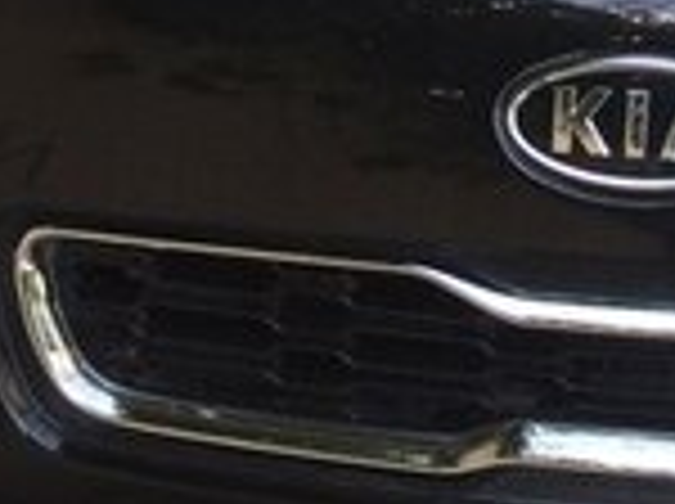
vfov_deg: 10.8
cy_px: -416
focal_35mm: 128
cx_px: 720
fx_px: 2492
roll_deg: +1.6
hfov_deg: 15.1
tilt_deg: -16.2
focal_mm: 4.15
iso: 32
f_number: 2.2
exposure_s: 1/406
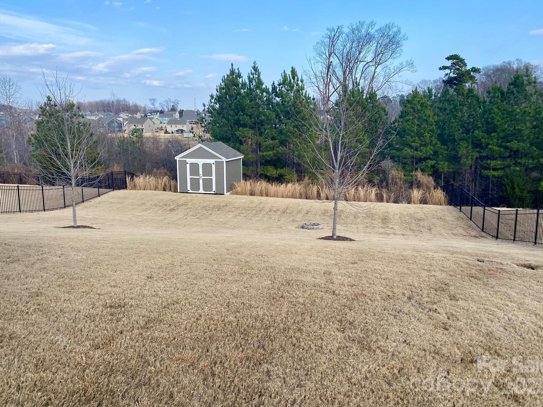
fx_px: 439
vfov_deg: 49.7
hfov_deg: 63.4
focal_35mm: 28
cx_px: 279
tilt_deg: -9.3
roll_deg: -0.3
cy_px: 190
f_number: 1.8
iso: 32
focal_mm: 4.25
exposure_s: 1/1585
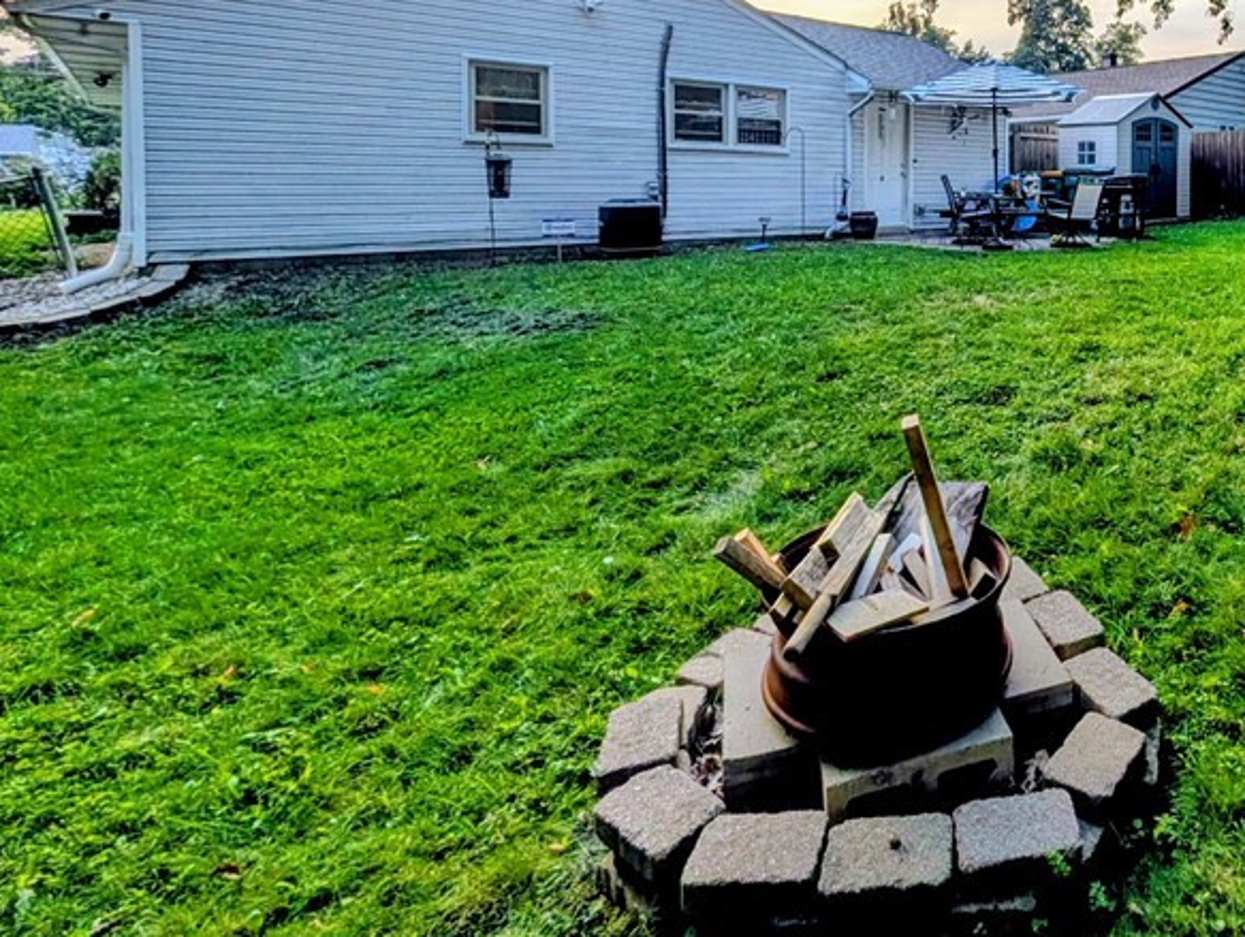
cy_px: 203
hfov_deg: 68.1
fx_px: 756
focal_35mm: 21
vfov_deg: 59.2
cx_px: 1062
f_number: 1.7
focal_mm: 2.02
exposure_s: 1/311
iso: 46
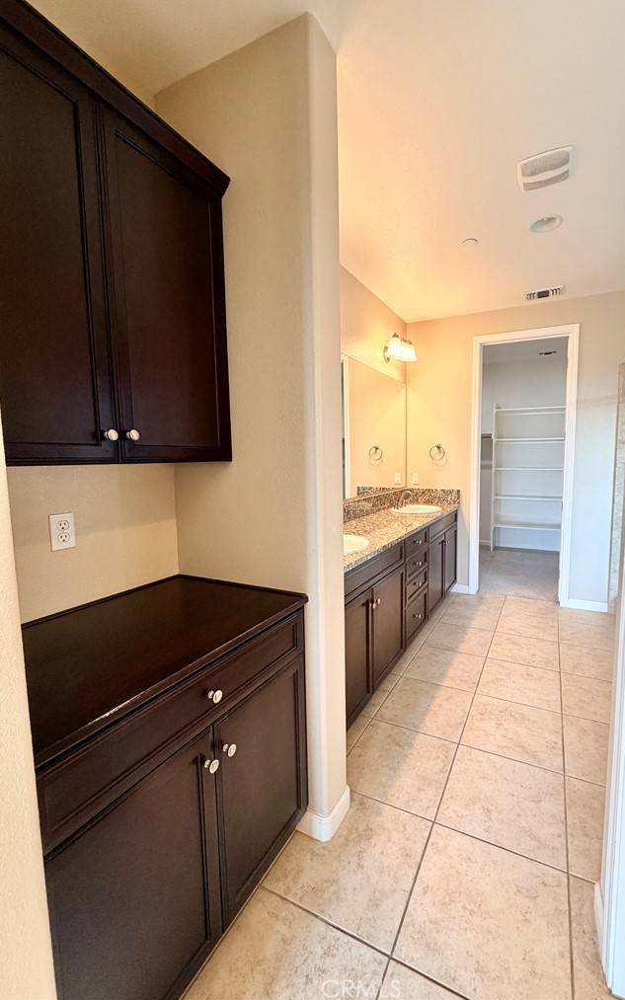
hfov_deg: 74.2
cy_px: 498
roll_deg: +0.4
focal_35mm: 15
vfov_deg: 101.5
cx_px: 363
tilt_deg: -5.6
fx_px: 409
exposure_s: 1/120
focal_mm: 2.22
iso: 200
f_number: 2.2
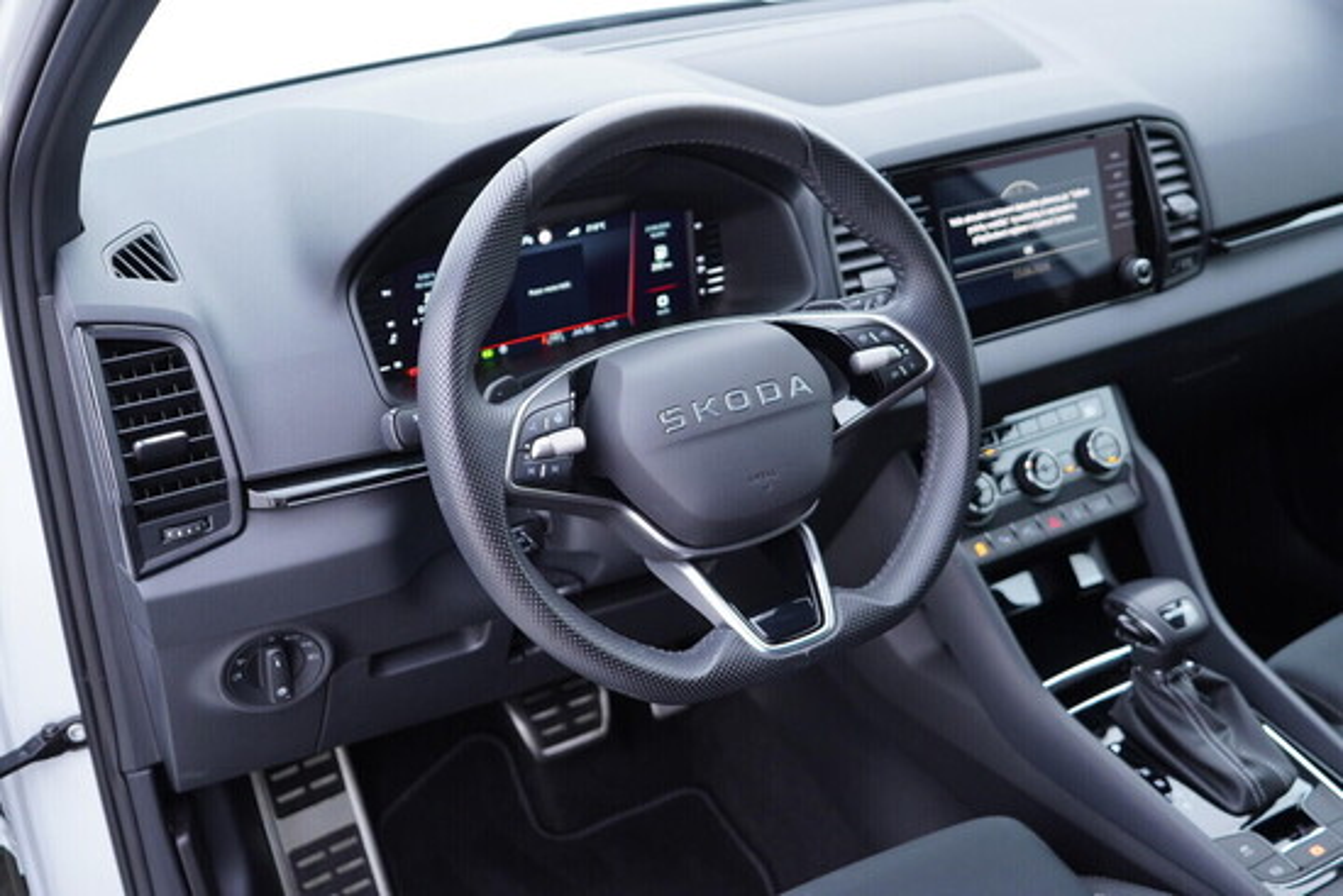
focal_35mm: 36
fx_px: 1343
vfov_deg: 36.9
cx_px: 672
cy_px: 448
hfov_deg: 53.1
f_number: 2.8
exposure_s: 1/40
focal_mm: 24
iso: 320
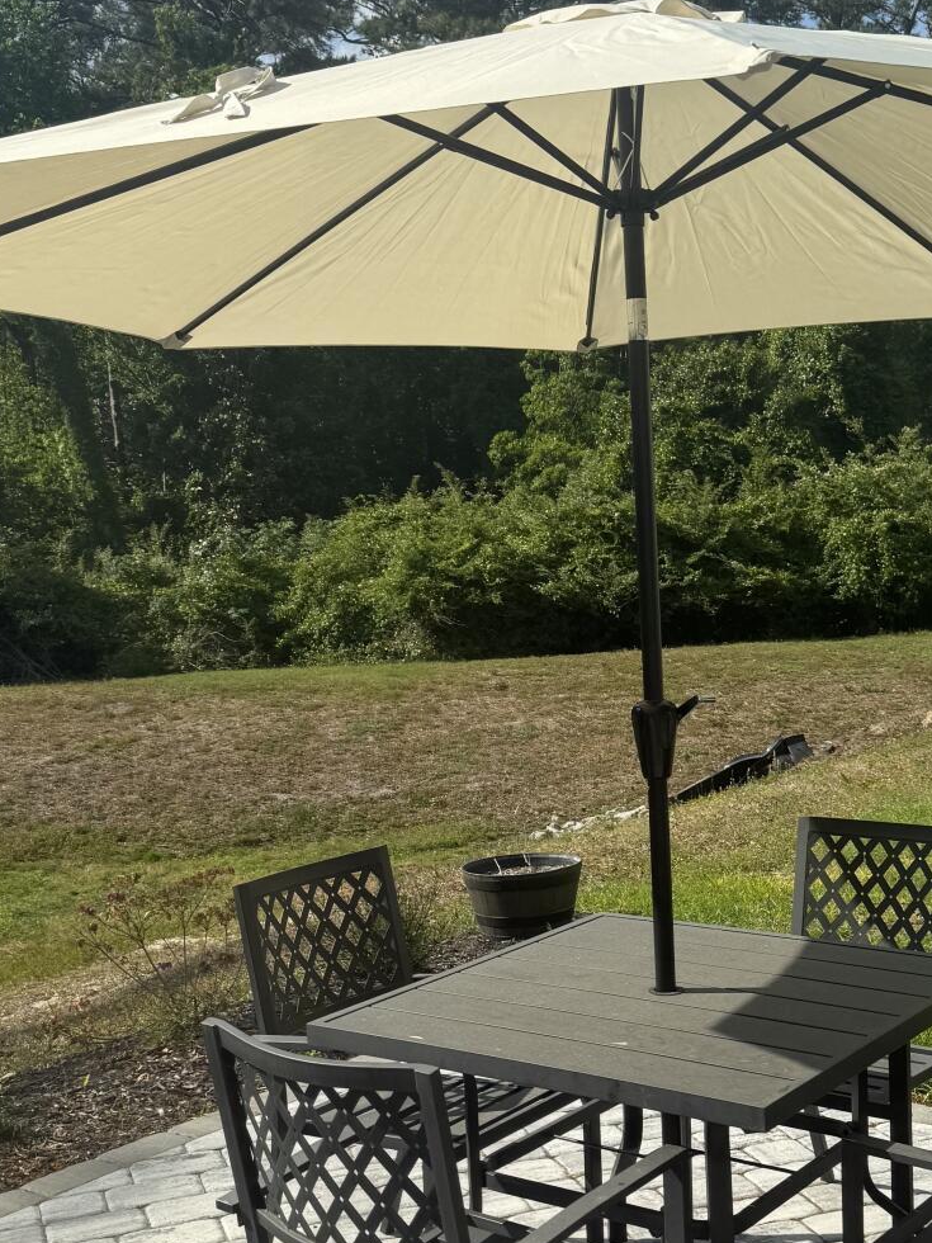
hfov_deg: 29.4
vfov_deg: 38.9
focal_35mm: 49
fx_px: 1759
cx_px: 638
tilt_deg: -1.4
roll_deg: +2.3
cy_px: 639
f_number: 1.78
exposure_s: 1/4975
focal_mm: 6.76
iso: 80
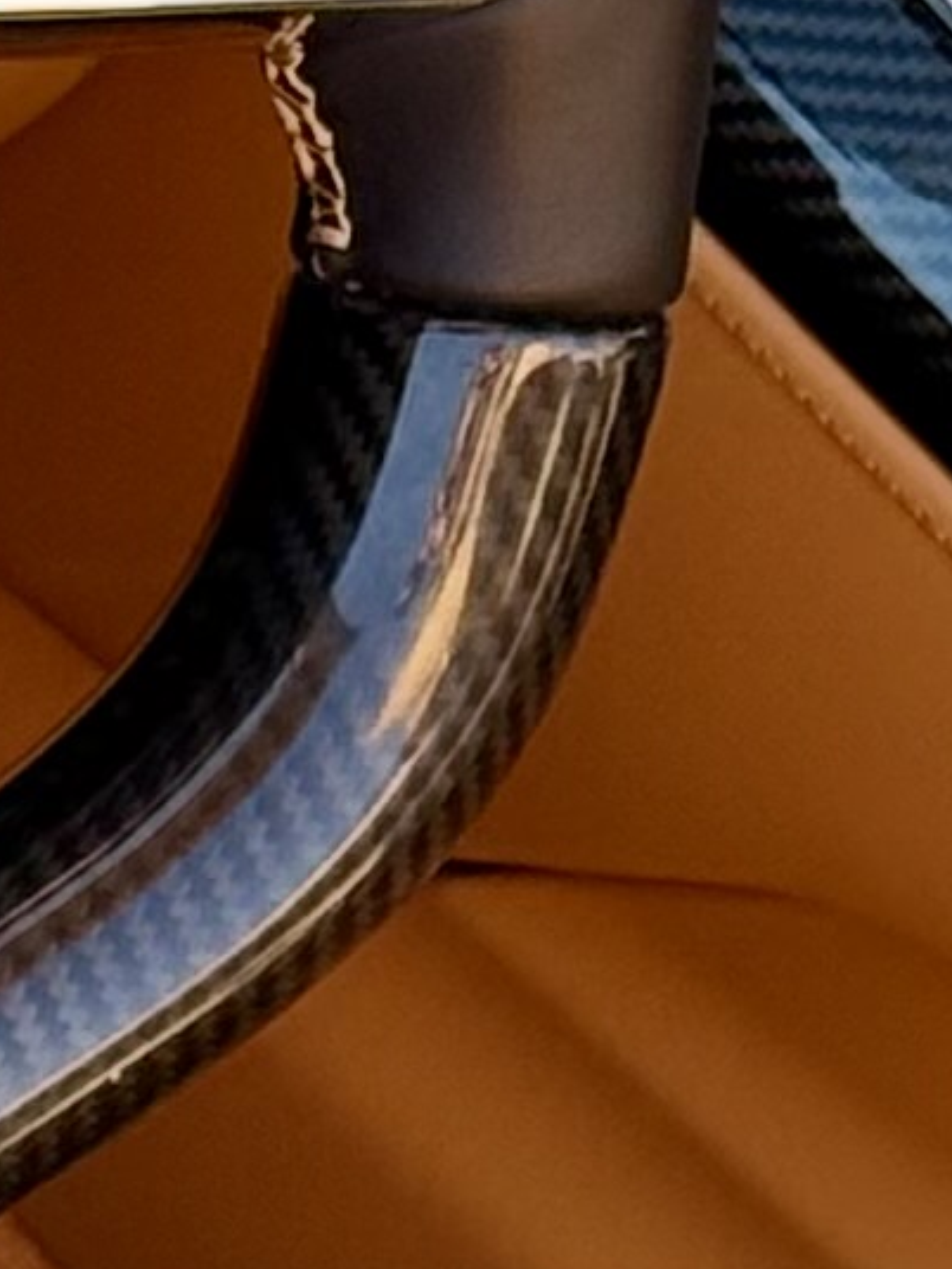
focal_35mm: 361
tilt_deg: -35.5
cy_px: 1636
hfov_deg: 4.1
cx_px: -242
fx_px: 13238
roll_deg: -0.2
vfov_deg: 5.5
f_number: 1.78
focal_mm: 6.76
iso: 125
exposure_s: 1/242
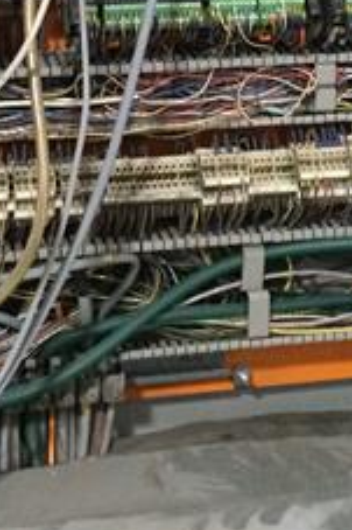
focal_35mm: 110
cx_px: 193
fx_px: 1616
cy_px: -154
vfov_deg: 17.5
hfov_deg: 12.4
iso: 320
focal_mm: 4.12
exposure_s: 1/15
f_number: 2.2
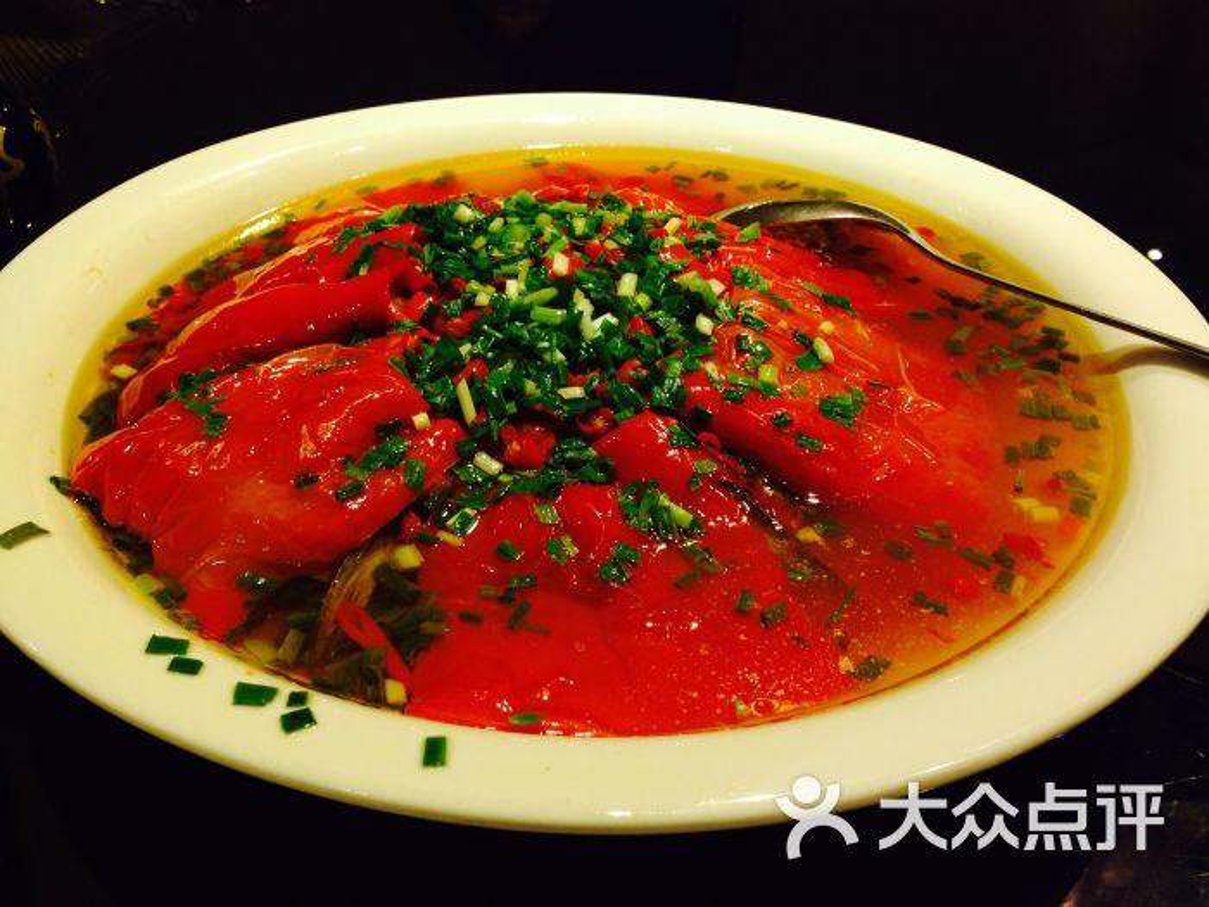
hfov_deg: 55.4
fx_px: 1153
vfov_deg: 42.9
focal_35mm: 33
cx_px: 604
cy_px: 454
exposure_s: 1/20
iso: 64
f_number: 2.4
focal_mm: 4.12
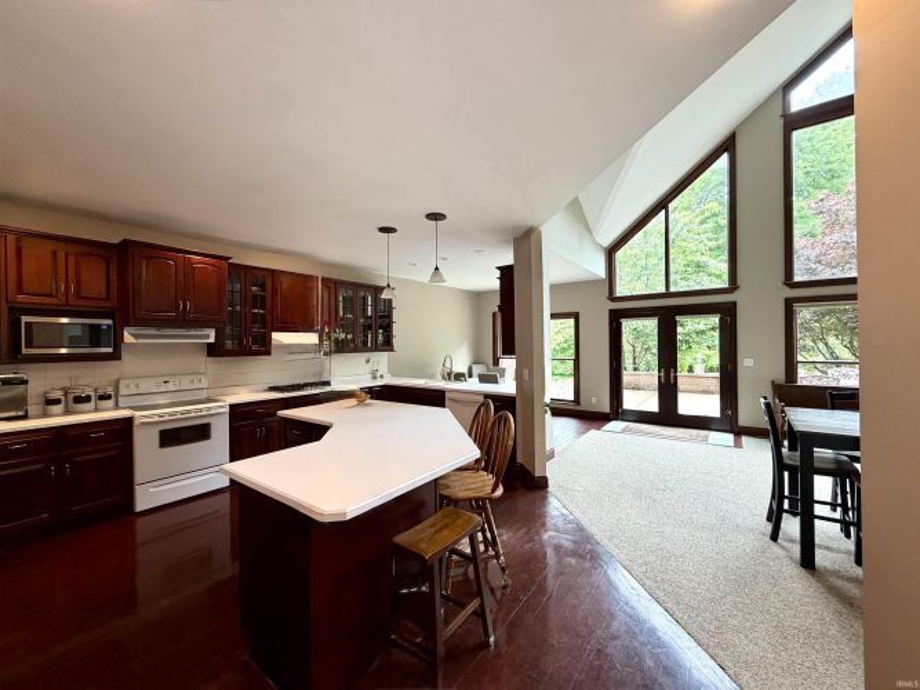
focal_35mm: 14
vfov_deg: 85.7
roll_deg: +0.6
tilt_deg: +0.2
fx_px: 372
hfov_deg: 102.1
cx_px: 460
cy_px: 345
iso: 160
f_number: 2.2
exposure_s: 1/60
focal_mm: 2.22
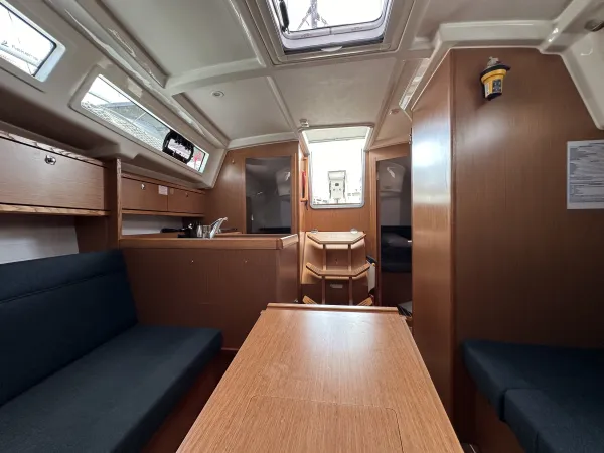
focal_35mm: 14
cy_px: 226
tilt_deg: -0.1
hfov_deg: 102.1
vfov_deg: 85.7
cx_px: 302
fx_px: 244
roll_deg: +2.7
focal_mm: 2.22
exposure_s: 1/99
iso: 125
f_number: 2.2
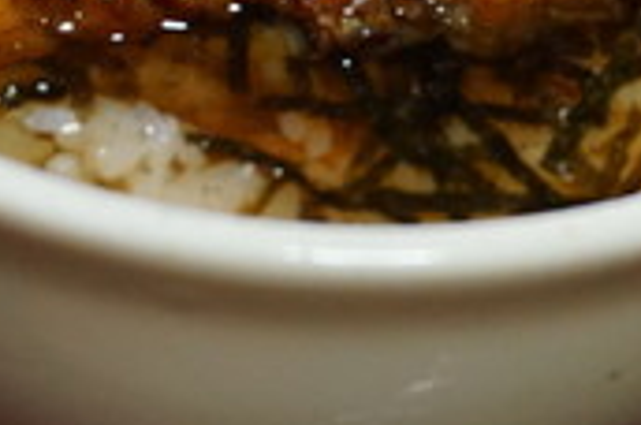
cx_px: 566
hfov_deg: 13.0
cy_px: -207
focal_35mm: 157
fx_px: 2790
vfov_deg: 8.5
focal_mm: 30
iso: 2000
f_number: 5
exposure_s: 1/60
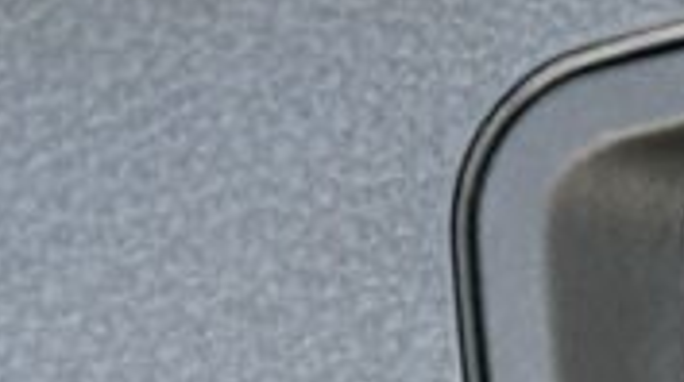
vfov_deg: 4.0
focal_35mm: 303
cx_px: 958
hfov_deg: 7.0
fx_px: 5488
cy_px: 332
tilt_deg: +18.2
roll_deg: -0.1
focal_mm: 6.76
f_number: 1.78
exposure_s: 1/100
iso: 64
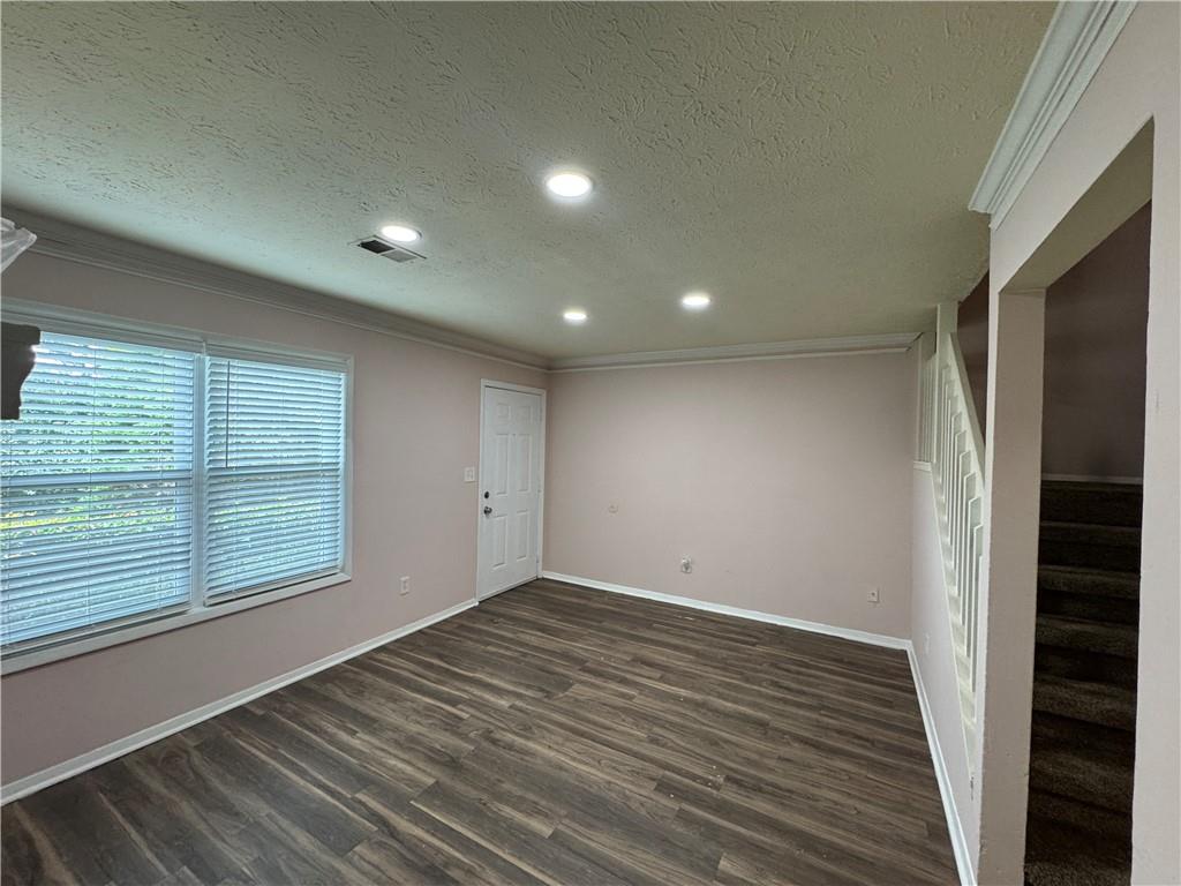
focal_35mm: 14
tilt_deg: -0.8
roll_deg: -1.3
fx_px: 478
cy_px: 443
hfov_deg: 102.1
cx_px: 590
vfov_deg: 85.7
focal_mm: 2.22
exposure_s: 1/120
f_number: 2.2
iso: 200
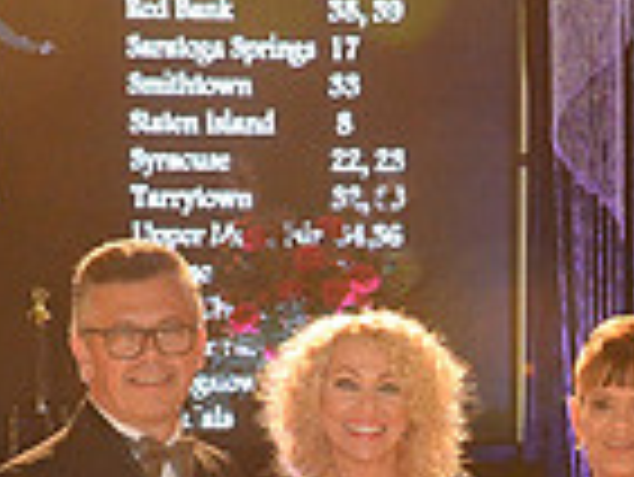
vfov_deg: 9.5
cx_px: 634
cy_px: 776
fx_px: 2750
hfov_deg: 13.0
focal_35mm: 150
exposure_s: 1/250
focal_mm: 38
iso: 5000
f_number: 5.6
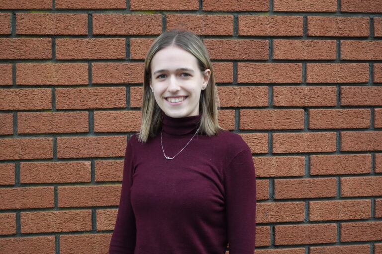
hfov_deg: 28.8
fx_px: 743
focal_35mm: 70
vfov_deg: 19.5
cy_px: 127
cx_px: 191
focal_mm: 25.7
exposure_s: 1/320
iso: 1000
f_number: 2.8
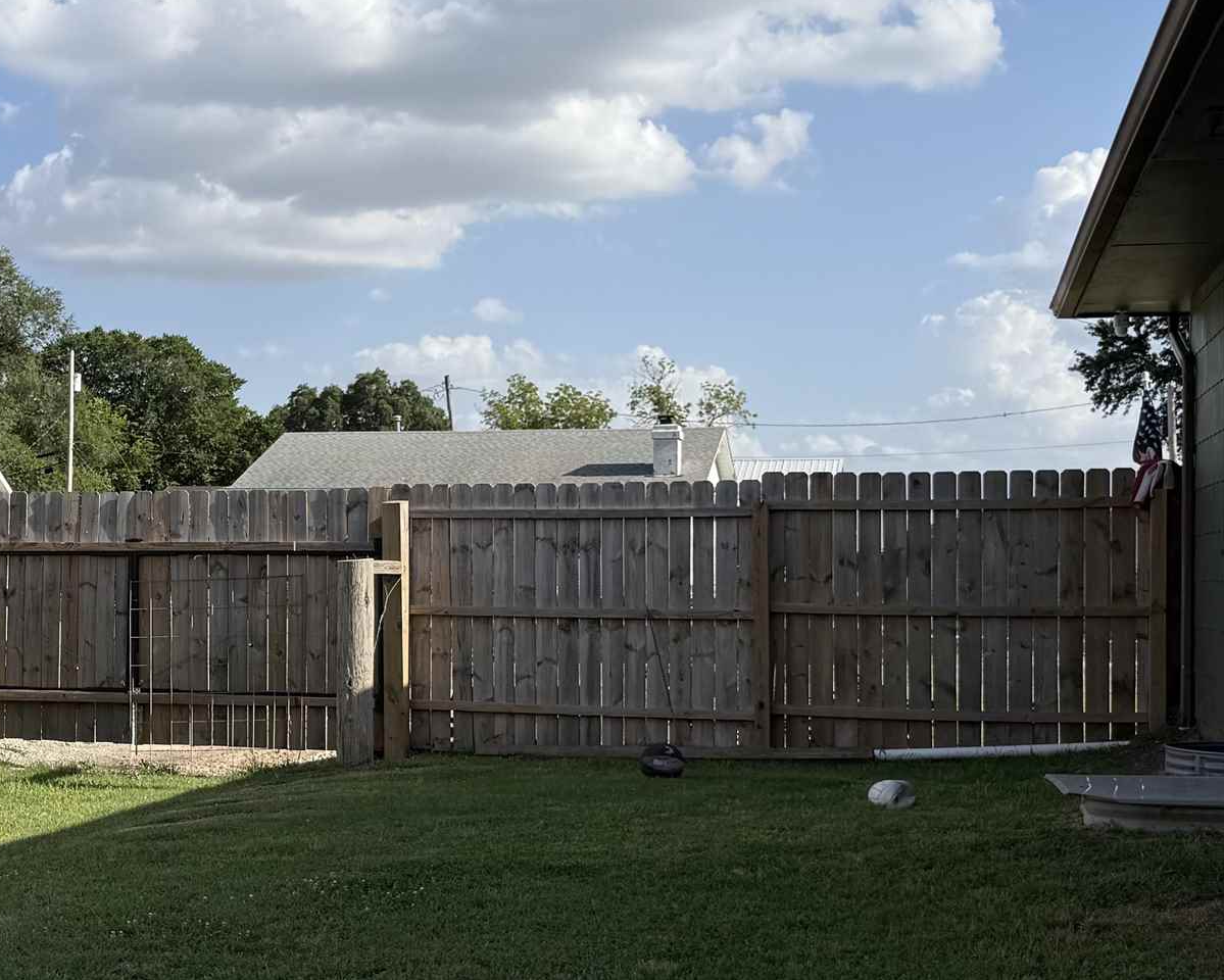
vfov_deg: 25.4
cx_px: 98
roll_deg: -0.2
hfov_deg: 30.0
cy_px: 549
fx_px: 2174
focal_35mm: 60
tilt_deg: +1.6
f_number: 1.78
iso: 80
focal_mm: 6.76
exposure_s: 1/3953
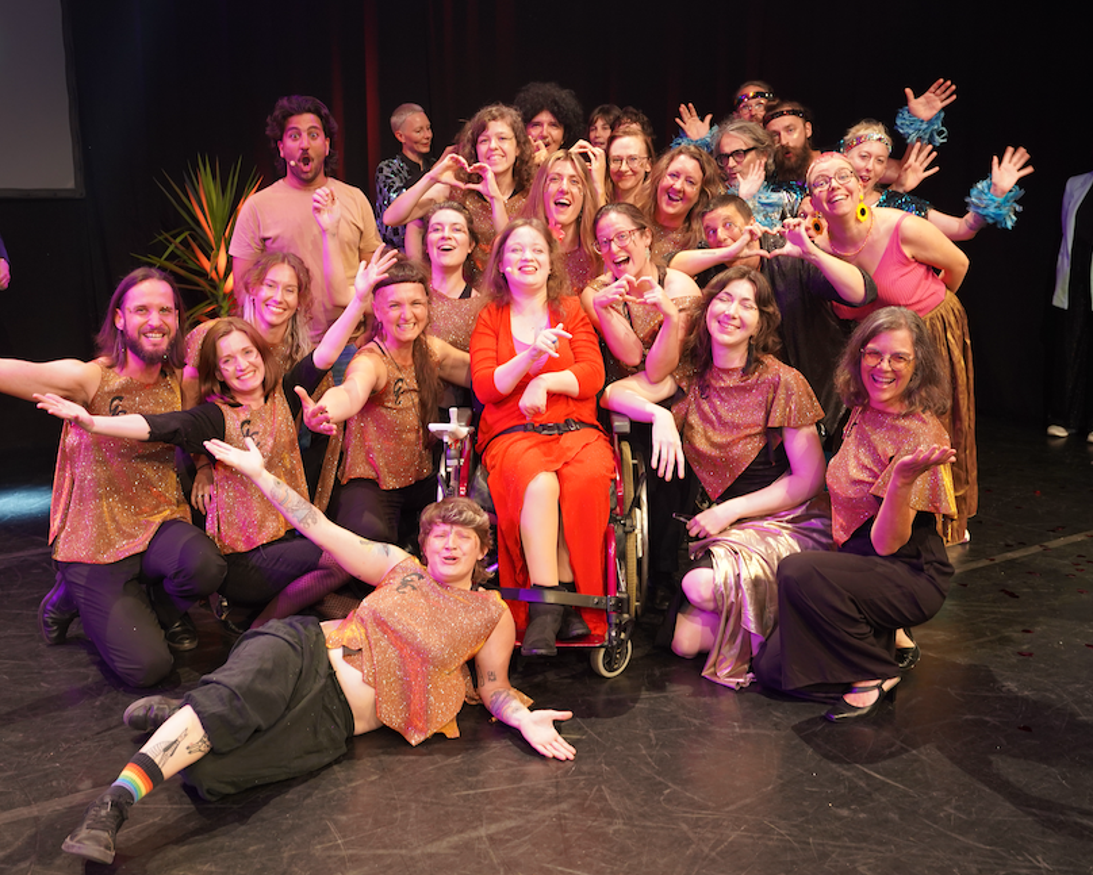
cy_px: 435
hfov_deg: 50.2
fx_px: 1165
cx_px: 490
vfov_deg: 41.2
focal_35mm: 36
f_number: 4
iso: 1600
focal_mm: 31
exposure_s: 1/160
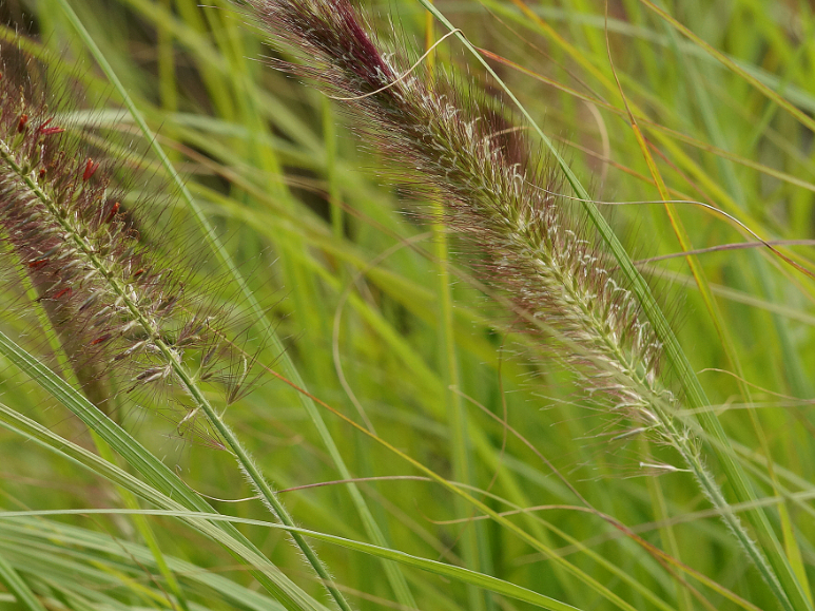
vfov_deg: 6.6
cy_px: 214
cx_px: 208
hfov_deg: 8.8
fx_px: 5271
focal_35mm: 224
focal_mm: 100
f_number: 8
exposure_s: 1/160
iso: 500
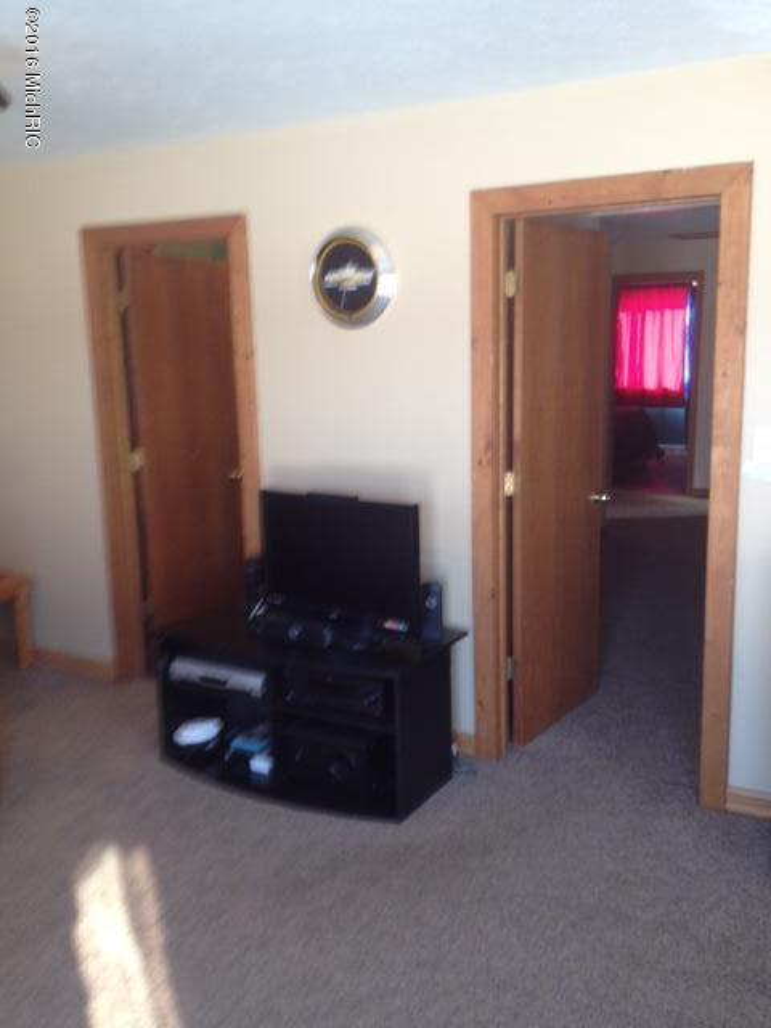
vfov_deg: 52.6
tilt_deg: -10.1
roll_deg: +0.5
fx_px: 1039
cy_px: 514
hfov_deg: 40.7
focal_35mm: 35
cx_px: 386
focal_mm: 4.28
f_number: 2.4
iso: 64
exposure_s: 1/20
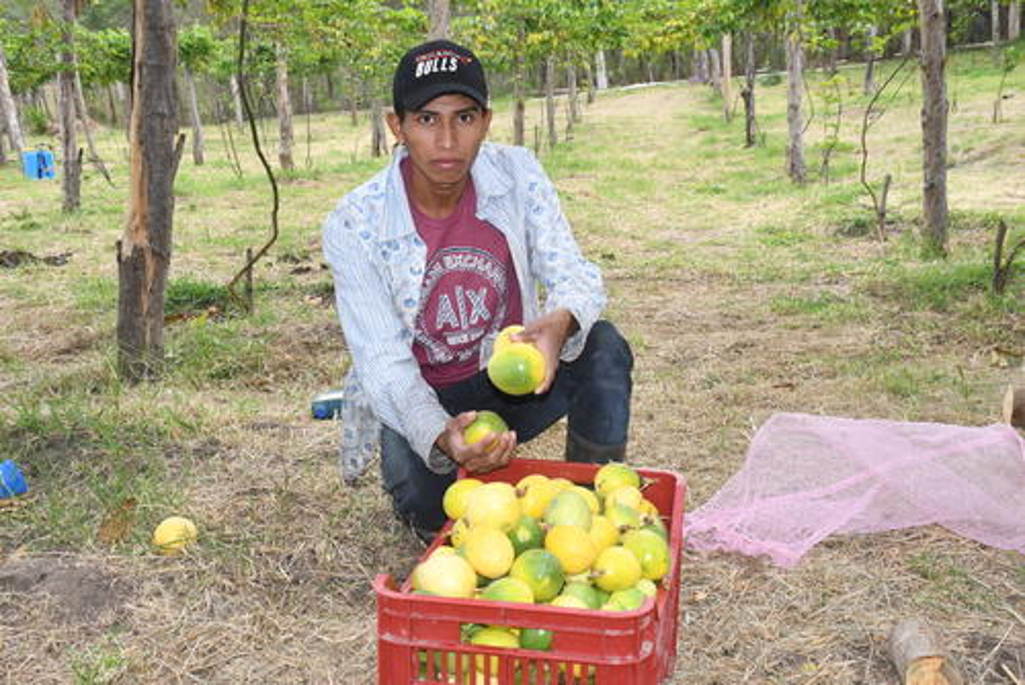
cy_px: 342
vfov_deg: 28.1
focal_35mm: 48
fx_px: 1367
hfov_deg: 41.1
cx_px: 512
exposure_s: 1/125
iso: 500
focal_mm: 32
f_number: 13
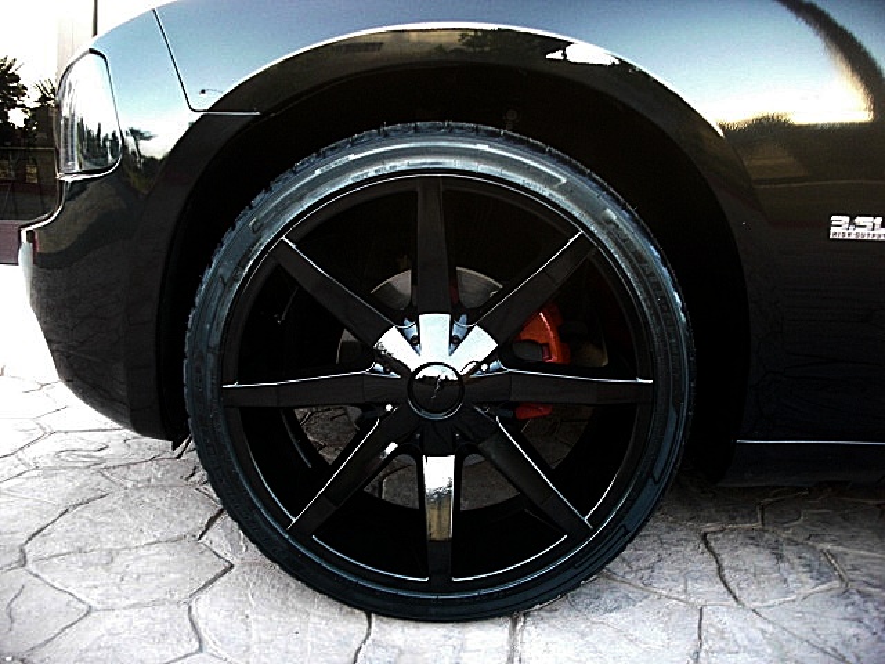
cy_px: 332
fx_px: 920
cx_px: 442
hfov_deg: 51.4
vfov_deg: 39.7
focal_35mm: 36
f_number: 2.8
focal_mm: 6.3
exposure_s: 1/125
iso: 400
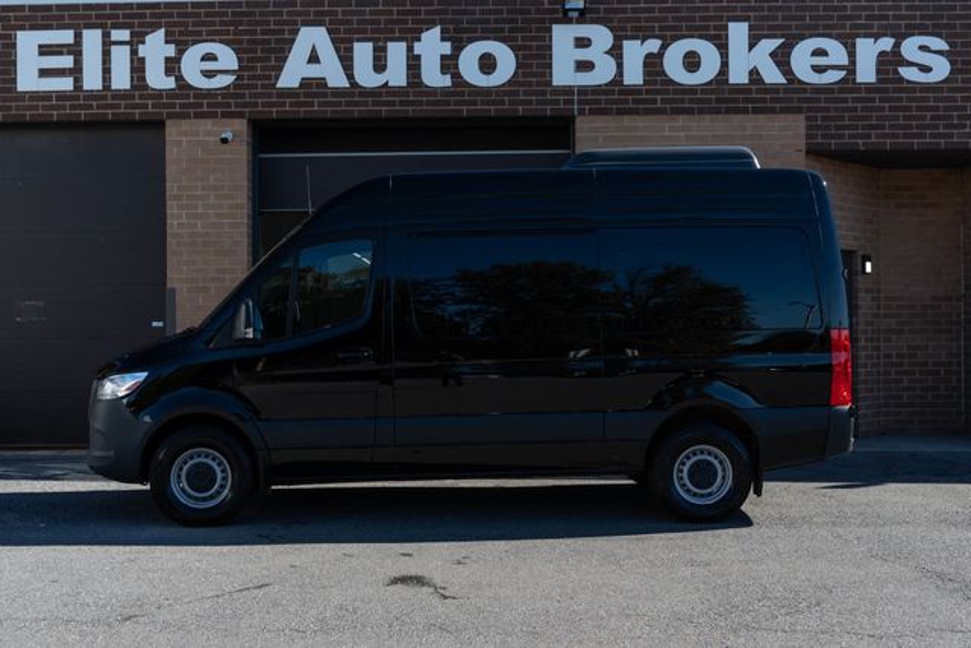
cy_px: 324
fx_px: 1133
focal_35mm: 42
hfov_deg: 46.4
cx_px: 486
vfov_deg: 31.9
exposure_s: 1/640
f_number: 5
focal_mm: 28
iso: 160
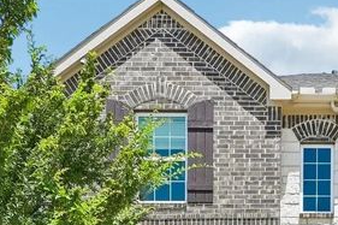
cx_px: 302
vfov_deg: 23.2
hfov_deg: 36.6
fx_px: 479
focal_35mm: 51
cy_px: 298
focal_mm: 14
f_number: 9
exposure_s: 1/800
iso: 250
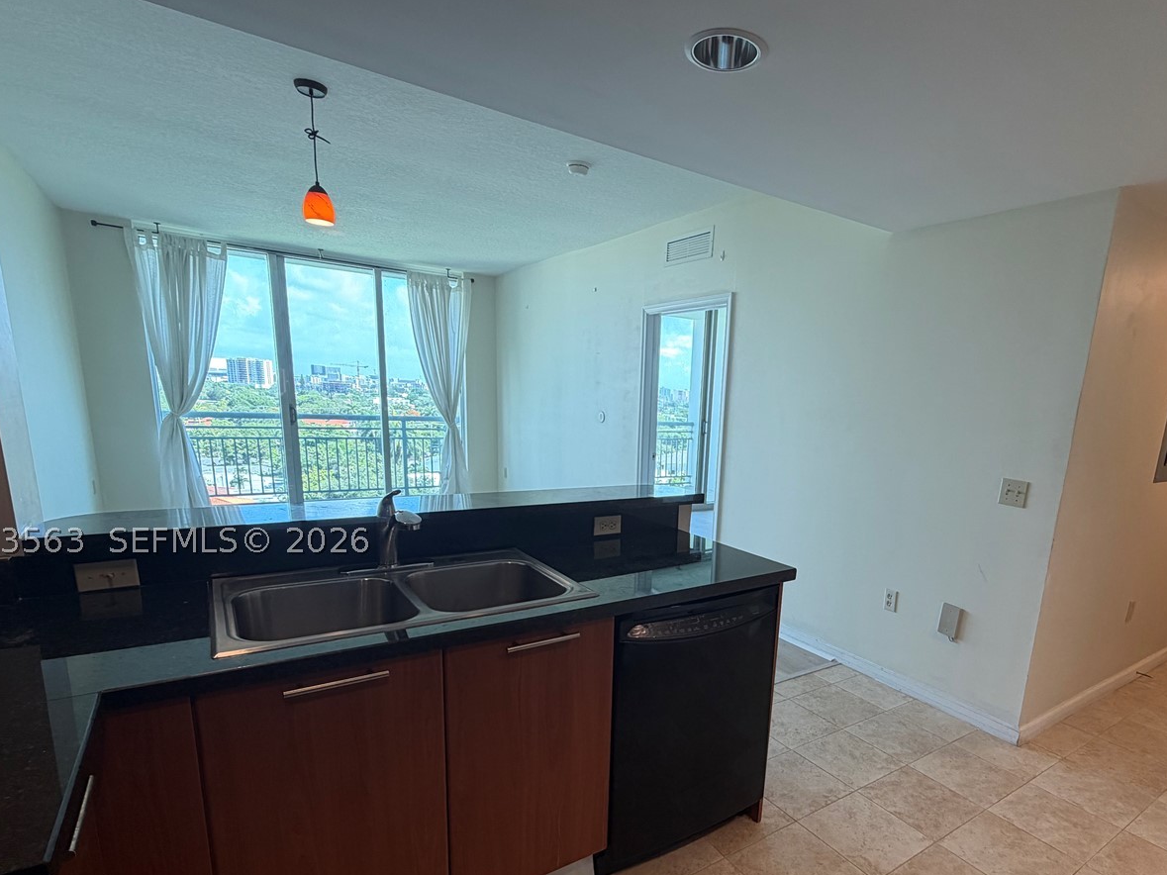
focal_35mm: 19
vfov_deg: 67.7
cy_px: 540
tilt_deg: -13.6
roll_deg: -3.1
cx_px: 673
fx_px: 640
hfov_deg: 84.1
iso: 80
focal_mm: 2.22
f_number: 2.2
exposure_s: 1/120
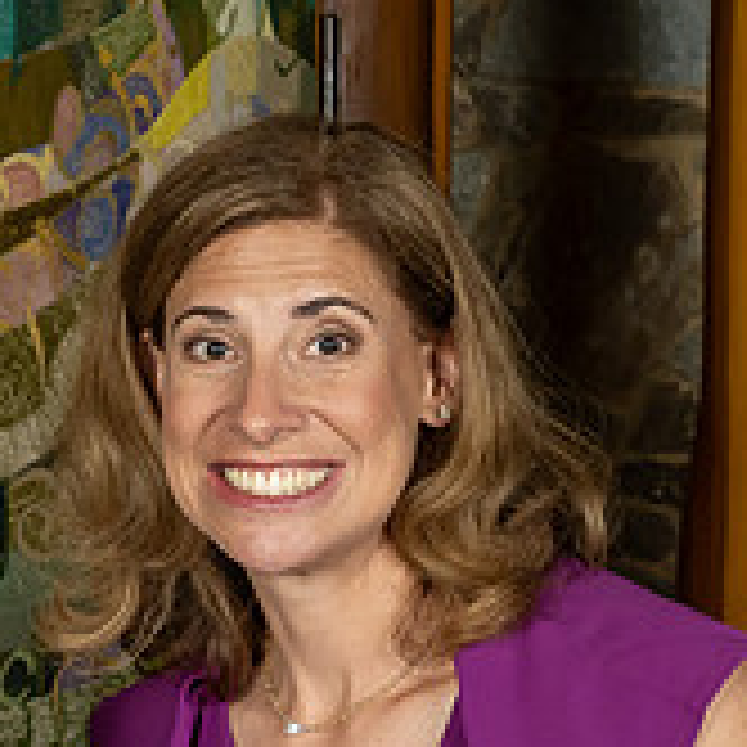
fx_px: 4248
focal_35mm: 174
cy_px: 741
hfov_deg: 9.8
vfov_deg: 10.0
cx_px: -274
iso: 640
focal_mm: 34
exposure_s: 1/200
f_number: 8
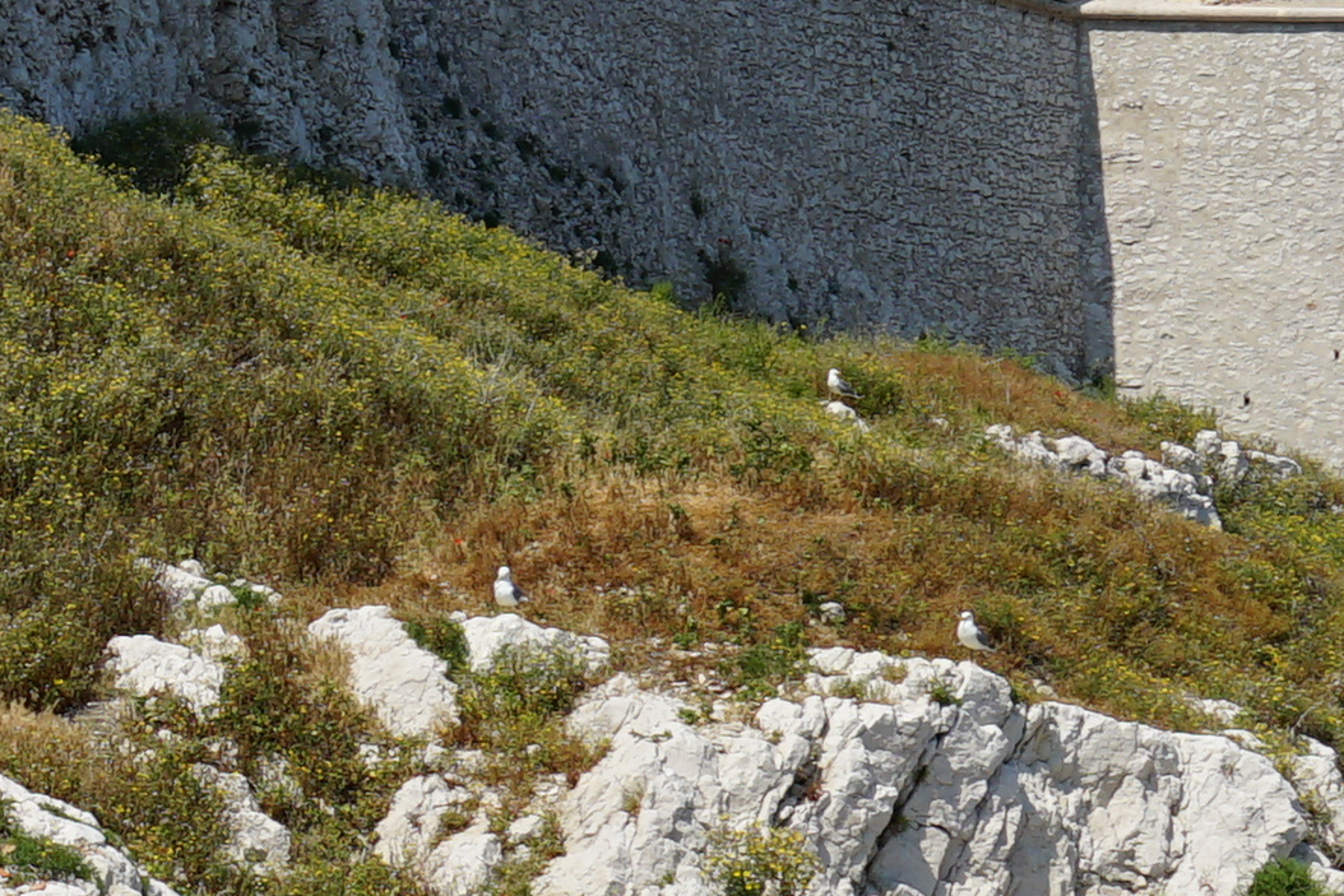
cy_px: 233
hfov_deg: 8.8
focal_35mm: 222
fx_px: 8289
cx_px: -1308
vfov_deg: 6.2
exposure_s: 1/200
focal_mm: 39
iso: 100
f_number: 11
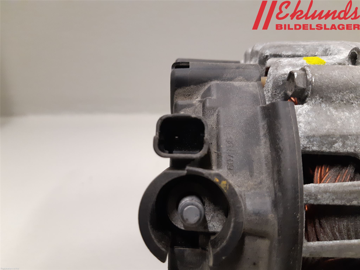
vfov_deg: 53.1
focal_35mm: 26
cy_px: 135
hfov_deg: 67.3
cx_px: 180
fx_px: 270
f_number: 1.7
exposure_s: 1/50
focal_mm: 3.93
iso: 250
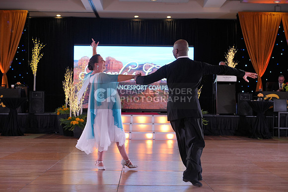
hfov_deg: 39.6
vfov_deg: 27.0
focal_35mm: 50
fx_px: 400
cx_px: 144
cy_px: 96
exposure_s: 1/400
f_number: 4
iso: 1250
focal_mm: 50
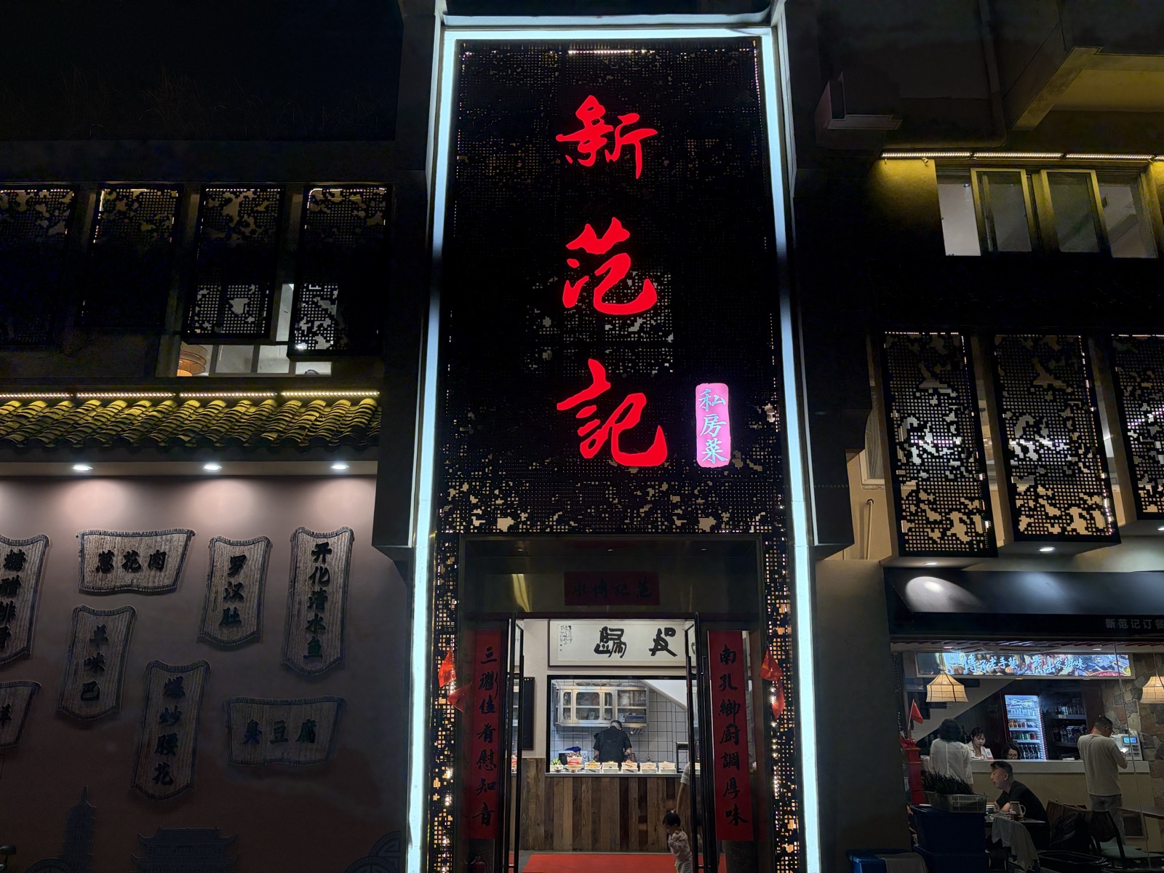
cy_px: 436
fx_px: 874
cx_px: 582
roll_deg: +0.0
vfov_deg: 53.1
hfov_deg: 67.3
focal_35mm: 26
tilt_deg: +16.8
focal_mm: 5.96
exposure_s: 1/100
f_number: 1.6
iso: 160
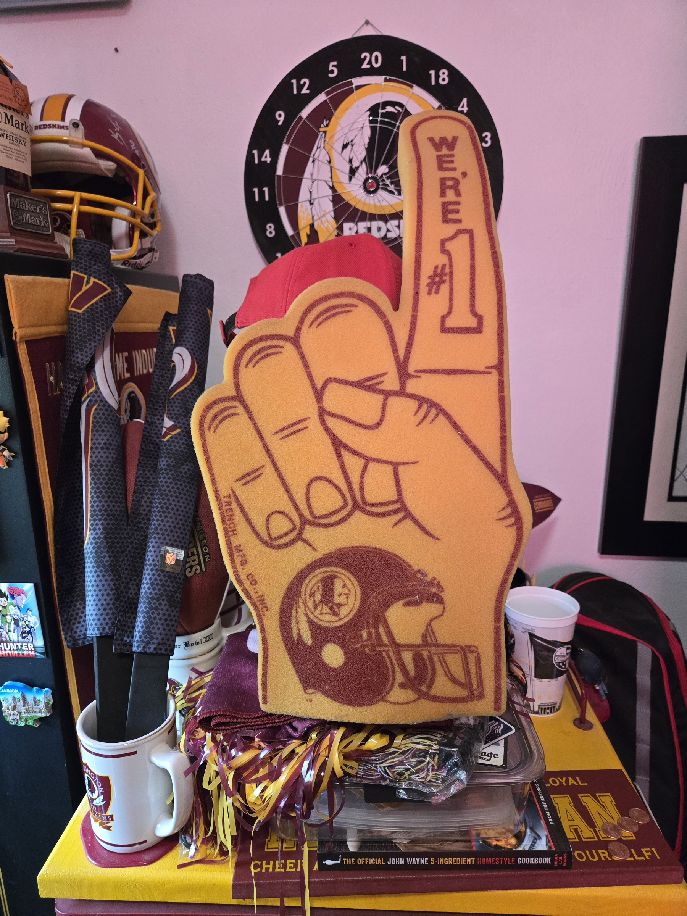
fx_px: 609
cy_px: 458
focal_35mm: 23
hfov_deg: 58.9
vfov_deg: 73.9
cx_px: 344
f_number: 1.8
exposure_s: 1/120
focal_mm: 5.4
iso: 1000
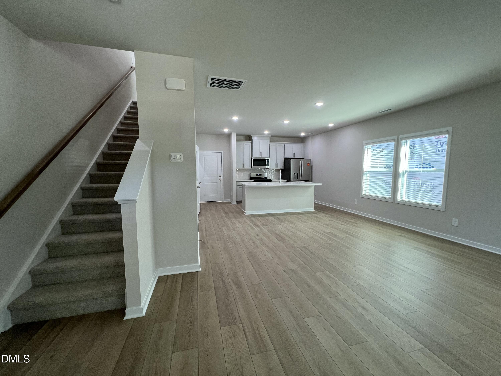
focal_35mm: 13
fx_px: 188
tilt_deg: -5.7
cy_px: 188
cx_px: 250
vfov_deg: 89.9
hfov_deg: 106.2
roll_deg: -0.1
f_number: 1.8
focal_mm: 1.57
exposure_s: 1/120
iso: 125
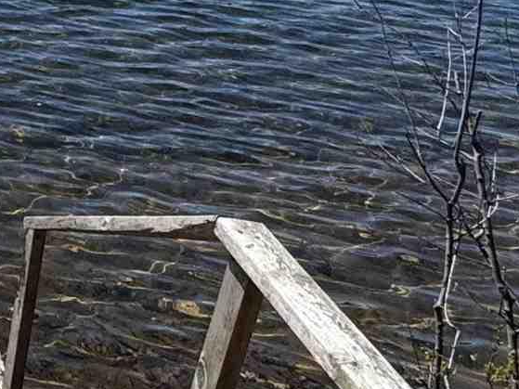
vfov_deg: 18.5
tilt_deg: -17.8
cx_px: -451
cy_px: -32
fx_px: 1154
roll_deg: -1.3
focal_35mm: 77
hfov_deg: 18.7
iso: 40
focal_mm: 2.22
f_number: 2.2
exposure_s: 1/1880
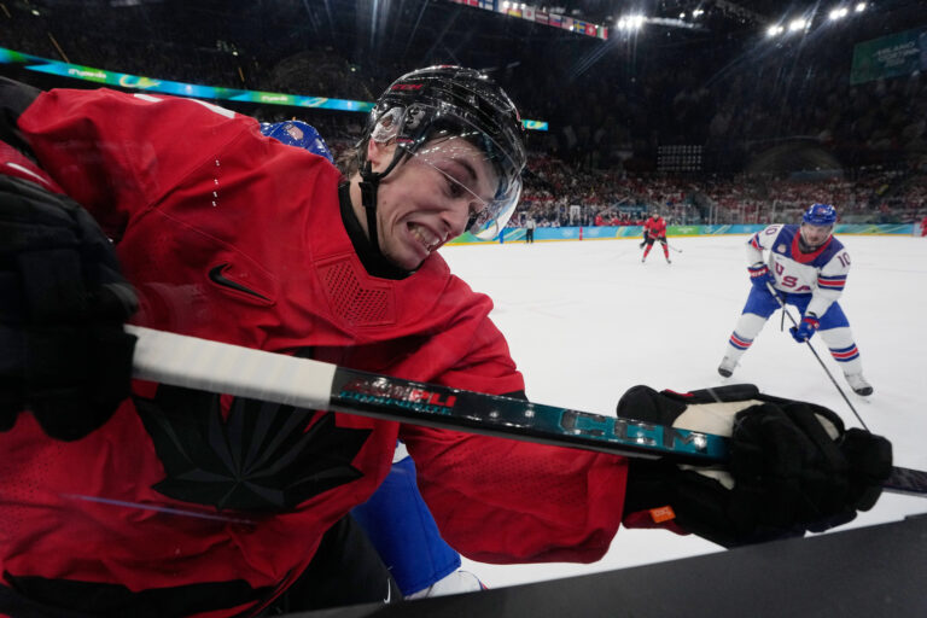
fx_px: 438
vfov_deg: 70.4
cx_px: 464
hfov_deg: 93.3
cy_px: 309
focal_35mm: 17
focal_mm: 17
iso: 2500
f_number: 5.6
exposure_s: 1/1600
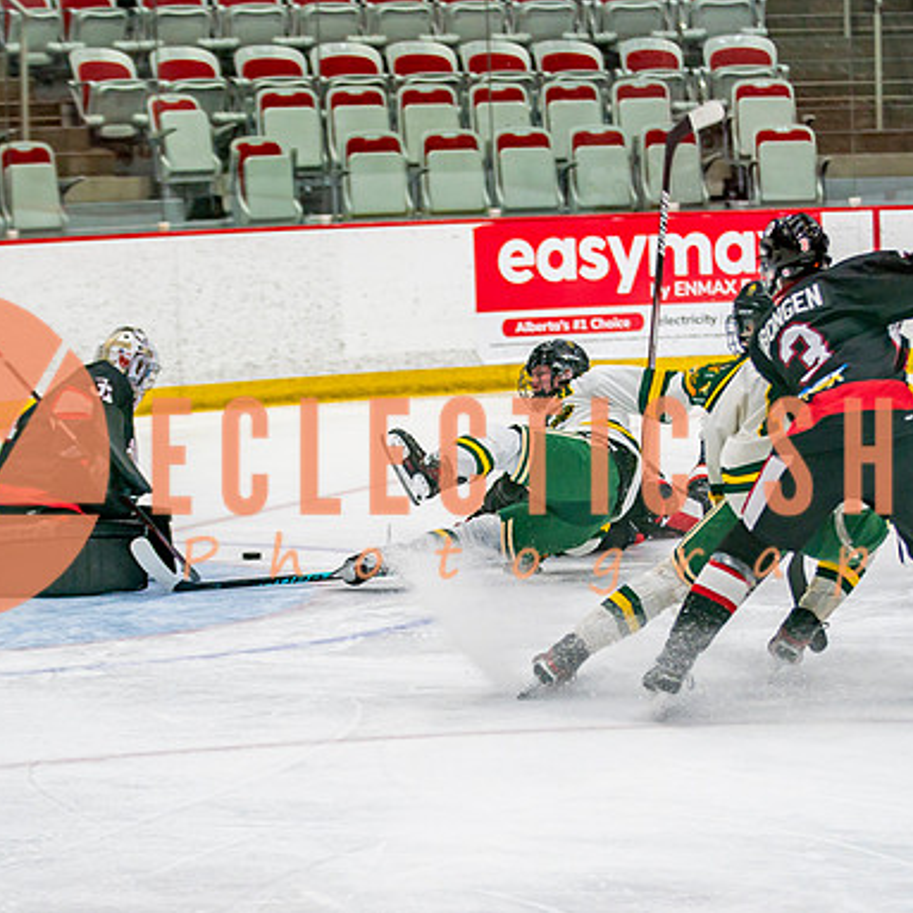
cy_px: 517
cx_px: 448
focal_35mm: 154
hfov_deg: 11.3
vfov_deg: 11.3
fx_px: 4595
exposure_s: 1/640
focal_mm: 85
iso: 500
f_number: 2.8
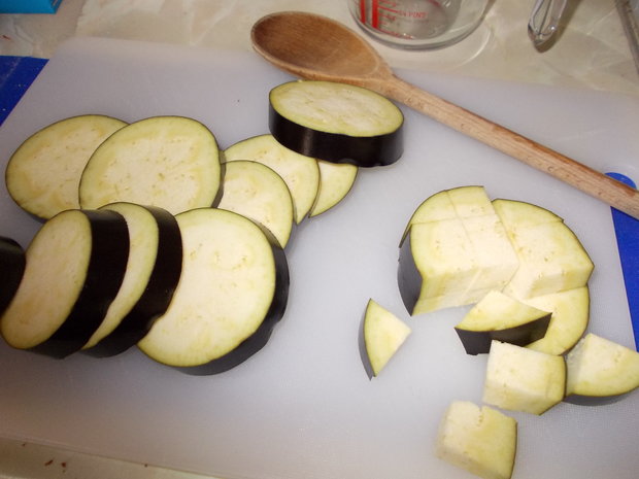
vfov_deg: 49.7
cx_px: 320
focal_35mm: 28
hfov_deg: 63.4
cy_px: 240
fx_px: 517
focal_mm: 4
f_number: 2.7
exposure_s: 1/25
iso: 200
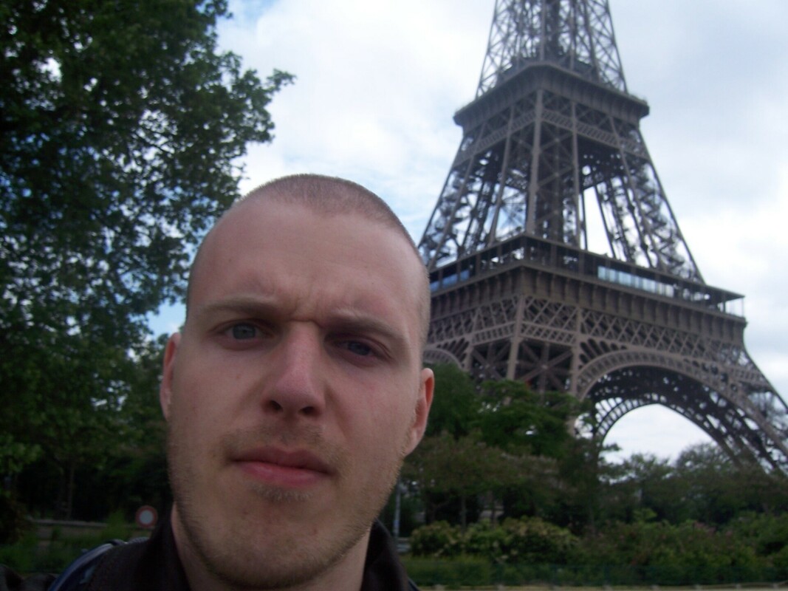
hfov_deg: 51.4
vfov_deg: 39.6
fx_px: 819
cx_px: 394
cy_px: 296
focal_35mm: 36
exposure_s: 1/400
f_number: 4.5
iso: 80
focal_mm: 6.2
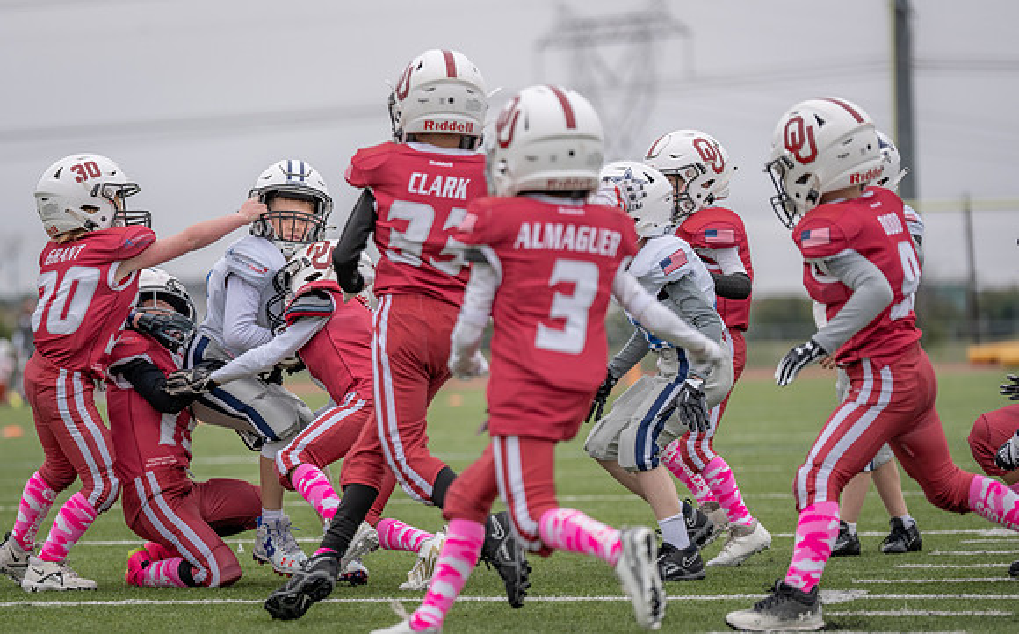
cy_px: 356
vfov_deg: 7.0
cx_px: 381
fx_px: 5149
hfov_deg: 11.3
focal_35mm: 186
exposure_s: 1/1250
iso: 200
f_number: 2.8
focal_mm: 140
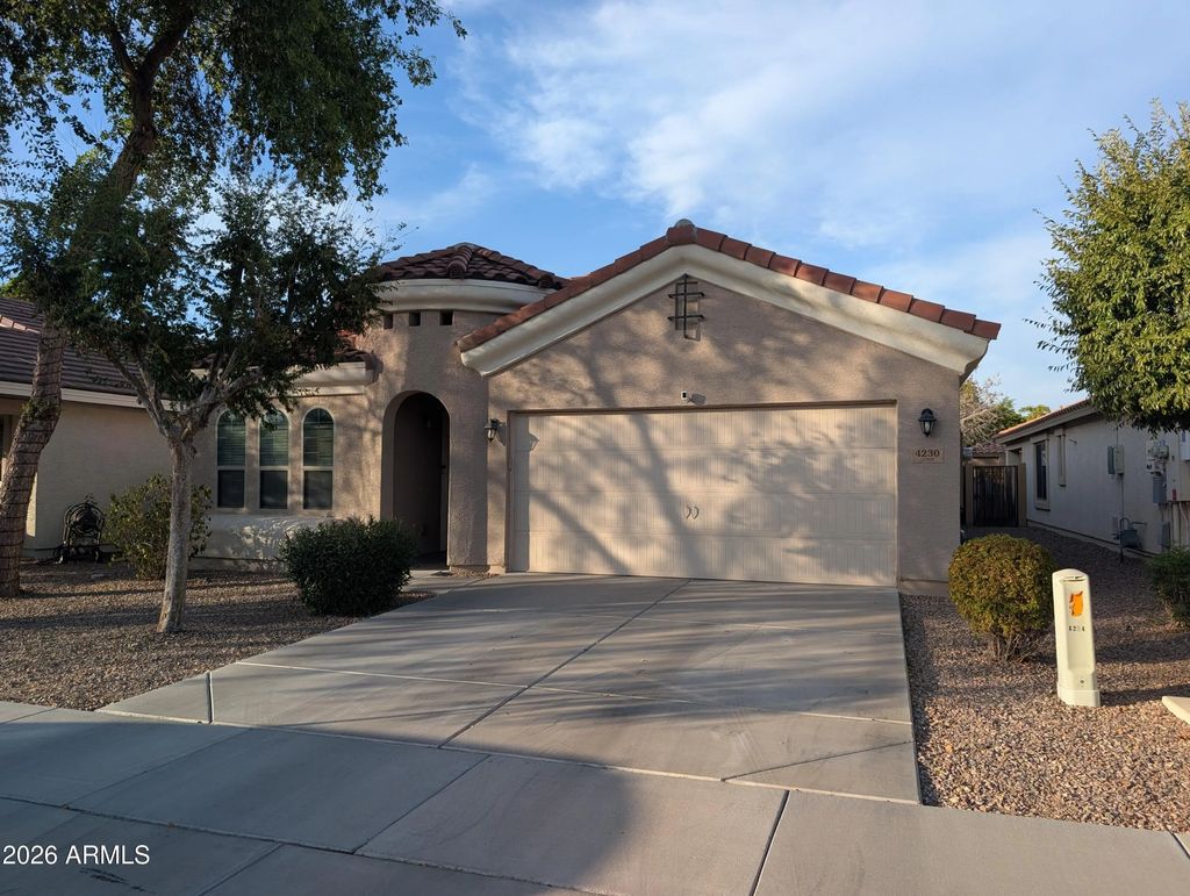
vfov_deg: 56.9
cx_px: 595
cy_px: 448
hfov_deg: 71.5
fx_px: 826
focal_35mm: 24
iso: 23
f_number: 1.68
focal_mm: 6.9
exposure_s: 1/625
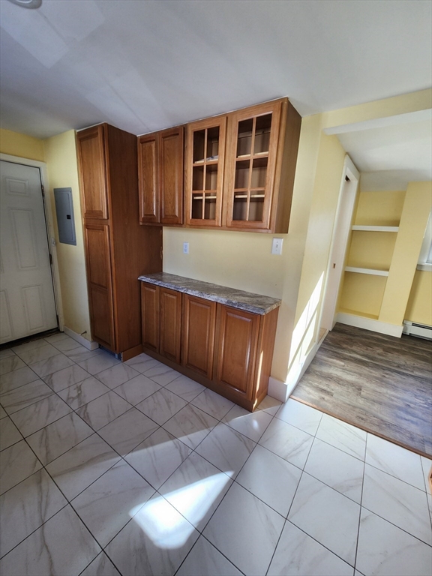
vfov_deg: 106.2
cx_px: 216
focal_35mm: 13
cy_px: 288
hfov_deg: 89.9
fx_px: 216
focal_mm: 2.2
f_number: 2.2
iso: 100
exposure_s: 1/60
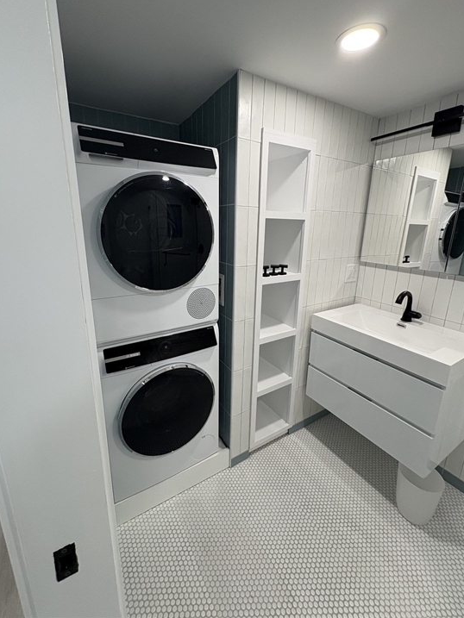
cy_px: 288
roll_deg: -1.3
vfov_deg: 98.0
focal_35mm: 15
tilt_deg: -14.4
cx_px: 231
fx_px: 268
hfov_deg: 81.8
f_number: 2.2
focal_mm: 2.22
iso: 160
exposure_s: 1/120
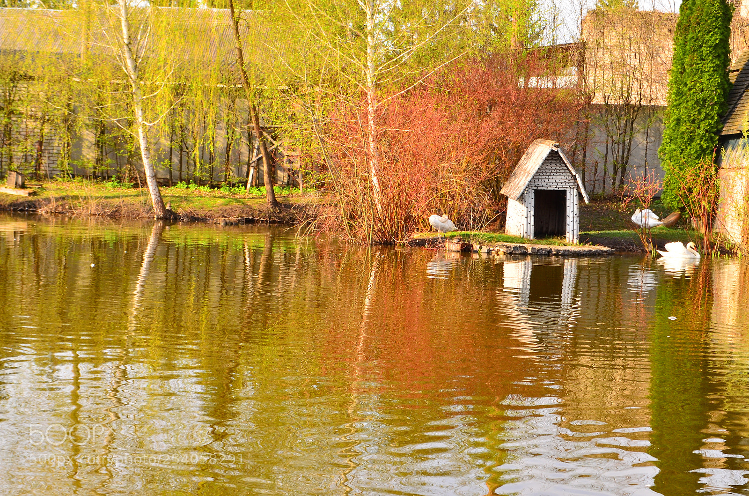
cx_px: 374
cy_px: 248
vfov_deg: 21.5
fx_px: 1308
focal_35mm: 63
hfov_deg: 32.0
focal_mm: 42
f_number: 11
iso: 400
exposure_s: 1/125
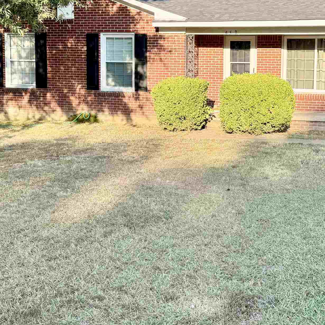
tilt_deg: -3.9
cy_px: 109
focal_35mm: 53
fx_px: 563
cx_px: 211
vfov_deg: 31.9
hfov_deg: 32.0
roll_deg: -1.1
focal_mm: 6.76
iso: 80
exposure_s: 1/952
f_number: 1.78
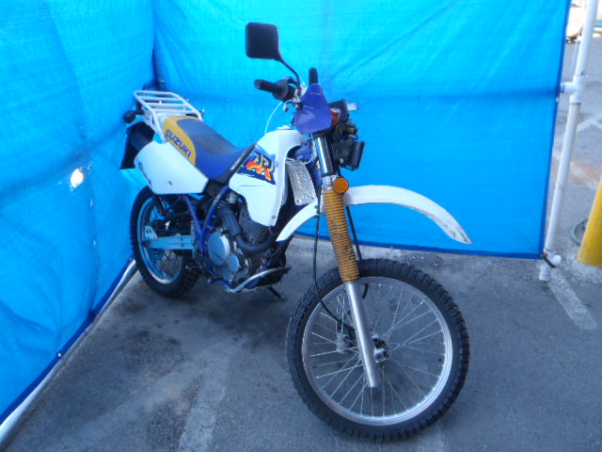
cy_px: 226
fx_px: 487
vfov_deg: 49.7
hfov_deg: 63.4
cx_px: 301
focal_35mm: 28
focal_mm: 5
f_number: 3.5
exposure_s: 1/60
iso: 100
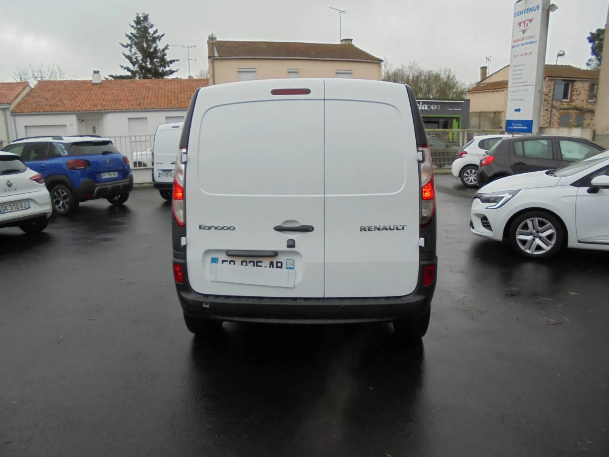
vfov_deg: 53.1
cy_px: 228
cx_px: 304
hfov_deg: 67.3
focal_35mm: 26
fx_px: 457
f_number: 3.5
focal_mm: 4.6
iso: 100
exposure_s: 1/200
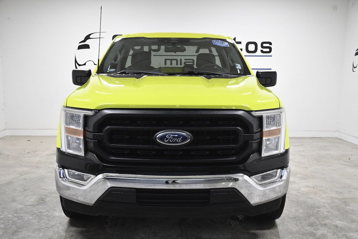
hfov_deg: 53.1
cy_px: 120
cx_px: 179
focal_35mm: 36
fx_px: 358
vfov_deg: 36.9
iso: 2500
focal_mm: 24
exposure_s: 1/500
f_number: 4.5
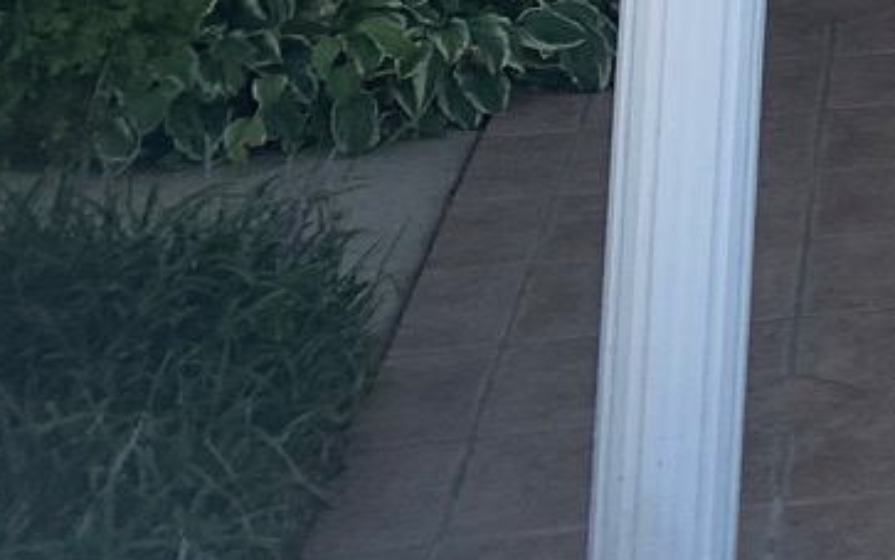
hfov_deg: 10.8
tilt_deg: +5.7
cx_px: 2372
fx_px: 3732
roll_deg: -1.1
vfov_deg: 7.3
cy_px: -1253
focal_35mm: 153
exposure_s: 1/1136
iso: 25
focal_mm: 4.25
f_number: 1.8
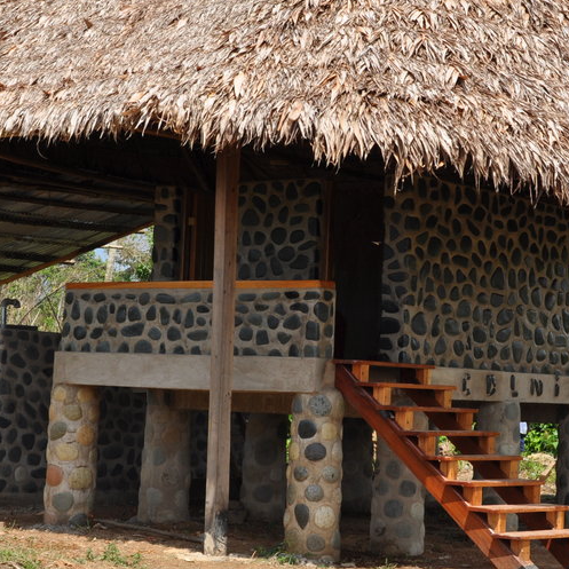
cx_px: 289
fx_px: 1709
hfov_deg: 18.9
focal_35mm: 92
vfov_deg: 18.9
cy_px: 254
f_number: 14
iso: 200
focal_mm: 35
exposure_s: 1/200
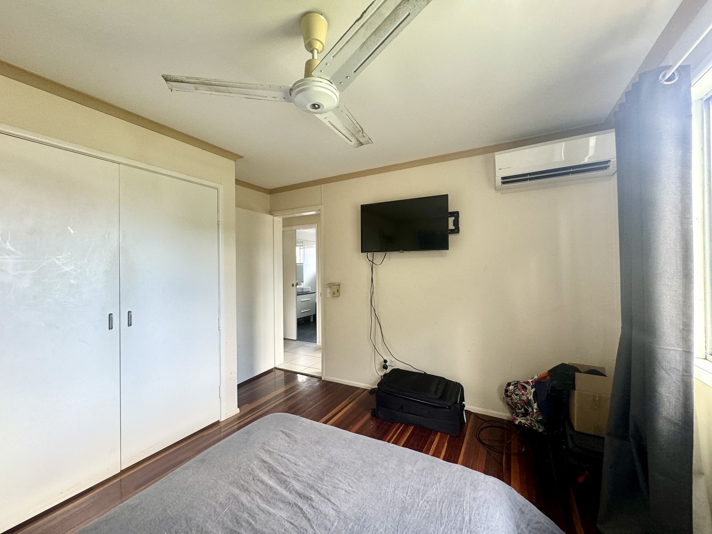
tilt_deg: +0.5
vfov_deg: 85.7
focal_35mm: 14
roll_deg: +1.4
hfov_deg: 102.1
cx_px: 356
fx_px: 288
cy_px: 267
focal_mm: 2.22
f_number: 2.2
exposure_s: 1/100
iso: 200
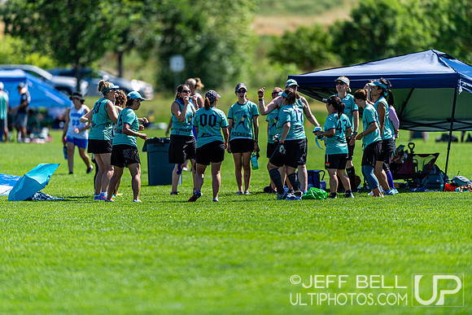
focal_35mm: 400
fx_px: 5245
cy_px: 158
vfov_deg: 3.4
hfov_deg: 5.2
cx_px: 236
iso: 100
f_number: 2.8
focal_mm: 400
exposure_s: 1/2500
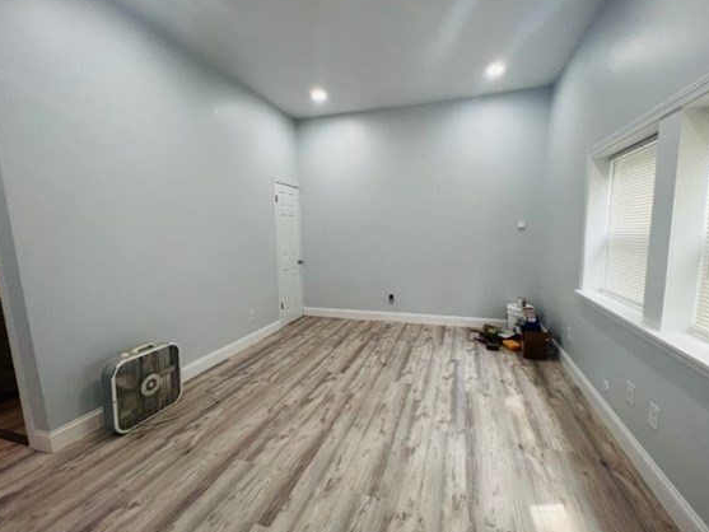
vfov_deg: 85.7
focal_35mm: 14
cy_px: 267
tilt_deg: -7.1
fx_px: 287
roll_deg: +0.7
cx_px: 376
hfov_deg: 101.9
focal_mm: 1.57
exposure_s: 1/120
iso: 125
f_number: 1.8
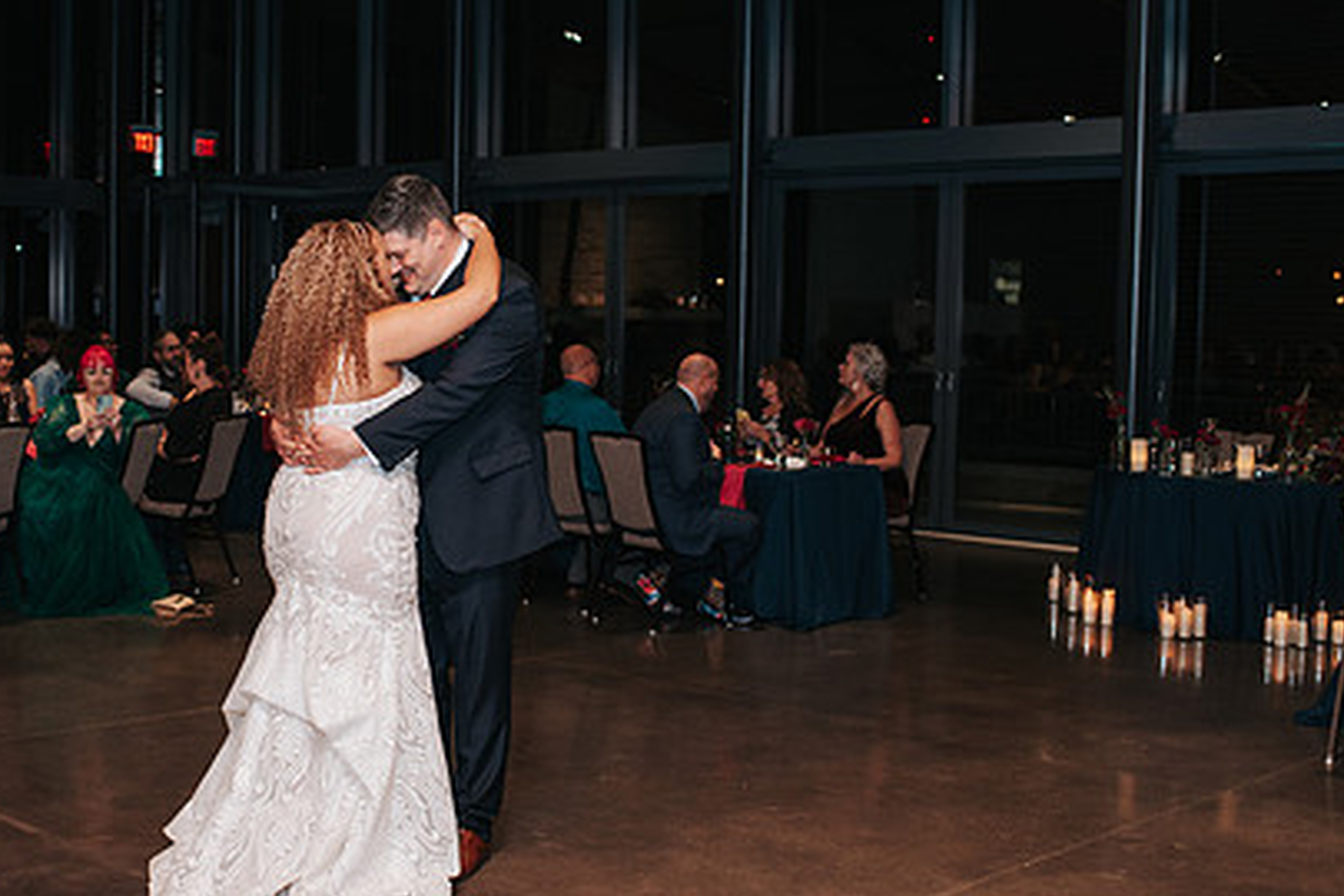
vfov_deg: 26.0
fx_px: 1941
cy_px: 423
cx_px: 448
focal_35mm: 52
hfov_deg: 37.8
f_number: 2.8
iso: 1000
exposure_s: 1/200
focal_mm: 35
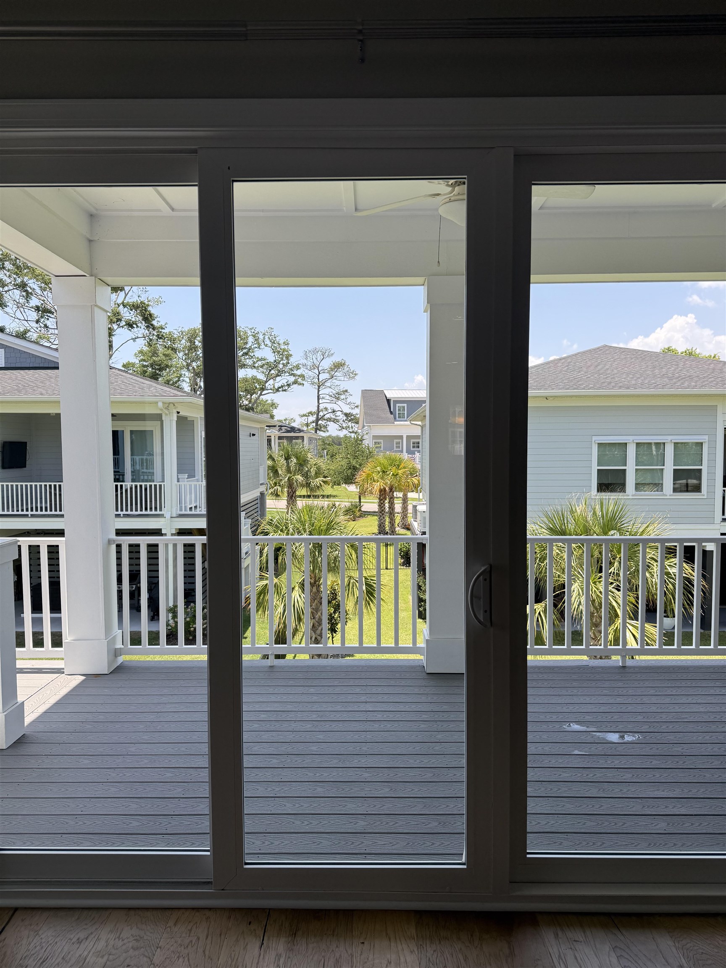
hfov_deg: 56.8
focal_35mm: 24
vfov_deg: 71.6
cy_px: 484
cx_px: 363
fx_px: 671
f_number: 1.78
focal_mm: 6.76
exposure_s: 1/1361
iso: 80
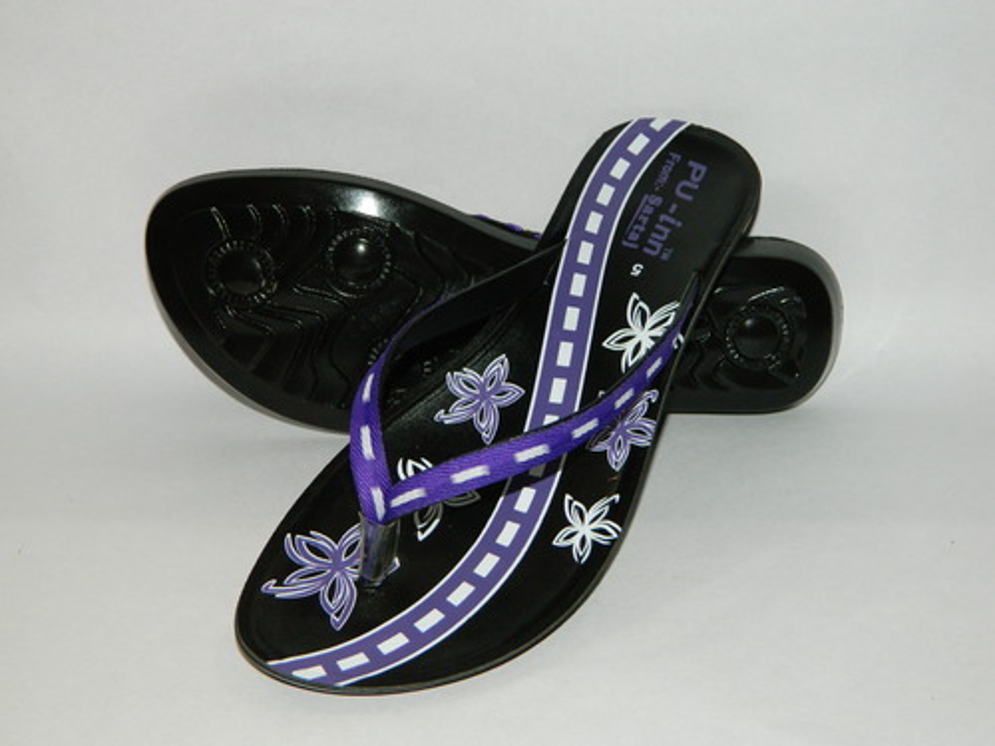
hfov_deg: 33.8
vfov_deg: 25.7
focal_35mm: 57
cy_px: 373
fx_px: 1638
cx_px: 498
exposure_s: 1/50
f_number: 3.8
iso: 200
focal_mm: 10.2
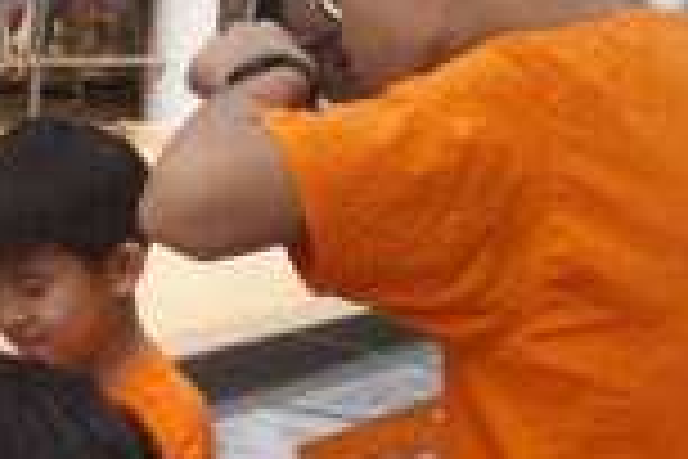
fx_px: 2159
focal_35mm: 113
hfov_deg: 16.7
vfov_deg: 12.1
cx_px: -306
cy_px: 243
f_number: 5.6
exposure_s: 1/200
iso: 100
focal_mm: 24
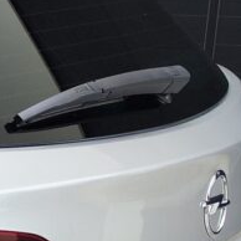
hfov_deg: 8.6
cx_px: -498
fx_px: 1323
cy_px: 242
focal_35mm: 168
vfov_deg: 10.3
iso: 50
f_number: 1.69
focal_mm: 7.01
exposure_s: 1/284
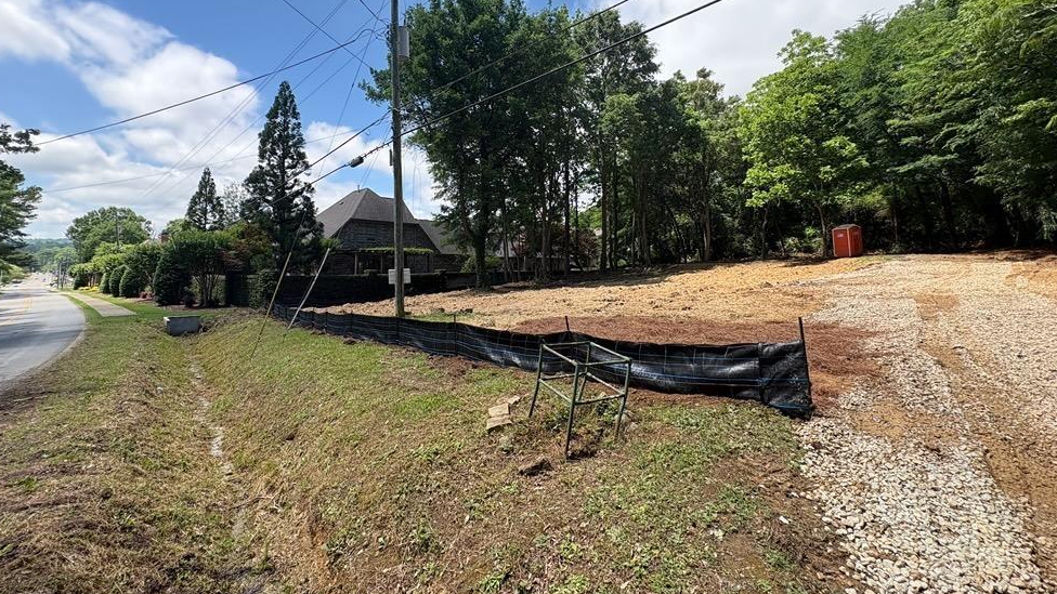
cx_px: 509
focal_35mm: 16
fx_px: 448
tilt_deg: +4.2
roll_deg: +0.3
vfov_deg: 66.5
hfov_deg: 99.3
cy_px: 239
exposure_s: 1/636
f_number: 2.2
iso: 64
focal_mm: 2.22
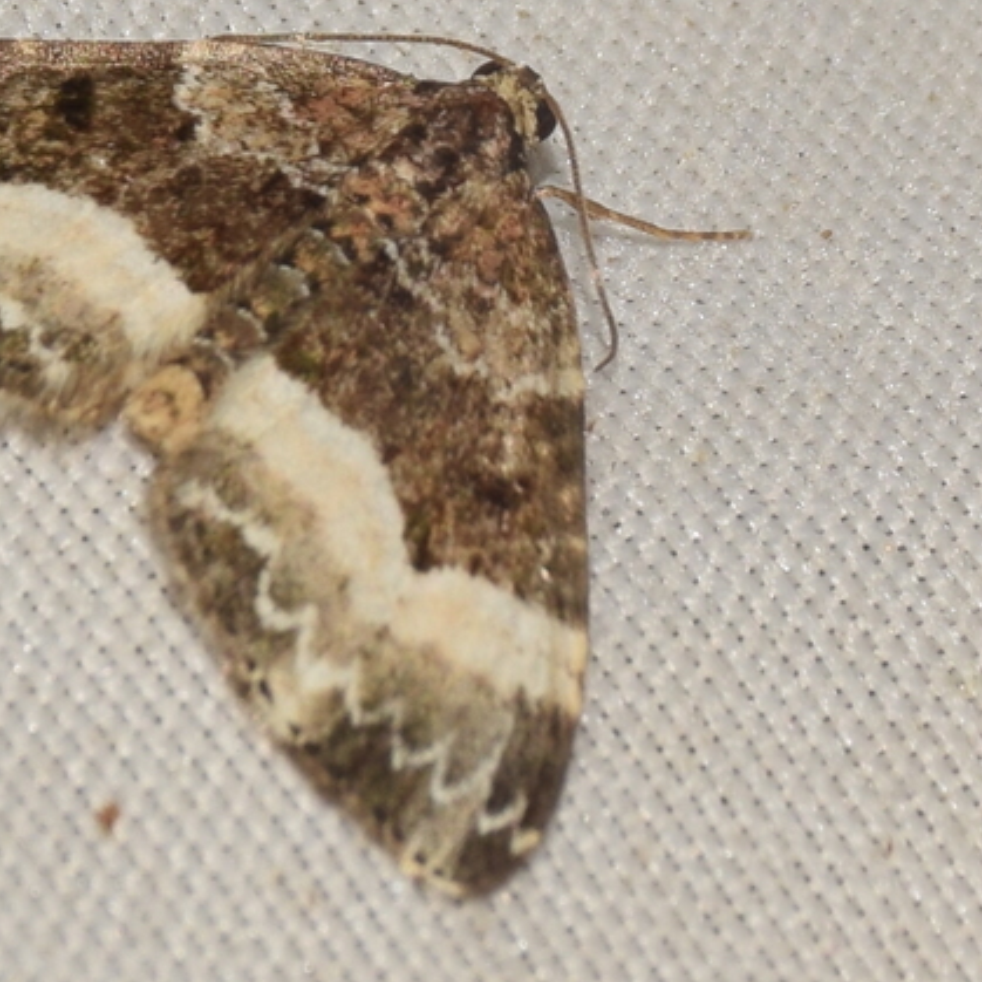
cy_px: 443
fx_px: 13127
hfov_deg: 4.3
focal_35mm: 409
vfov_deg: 4.3
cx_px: 131
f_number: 13
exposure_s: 1/160
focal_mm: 140
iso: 100
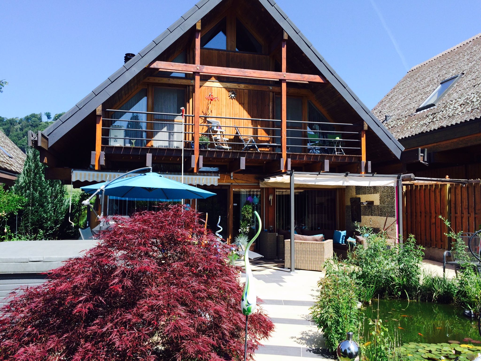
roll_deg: +0.4
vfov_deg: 48.2
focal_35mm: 29
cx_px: 240
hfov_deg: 61.7
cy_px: 180
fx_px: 403
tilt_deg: +1.1
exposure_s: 1/1172
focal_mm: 4.15
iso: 32
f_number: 2.2
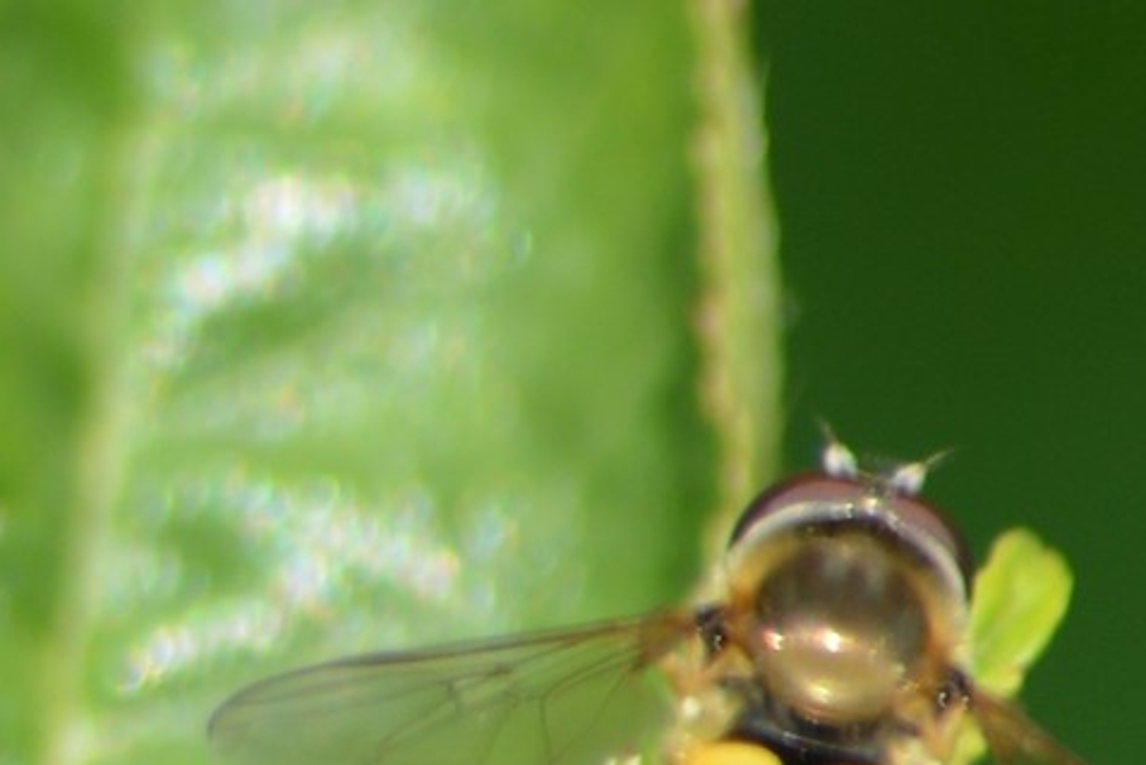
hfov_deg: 2.3
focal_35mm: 904
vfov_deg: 1.5
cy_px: 729
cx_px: 494
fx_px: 28784
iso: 100
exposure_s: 1/160
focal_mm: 300
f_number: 8
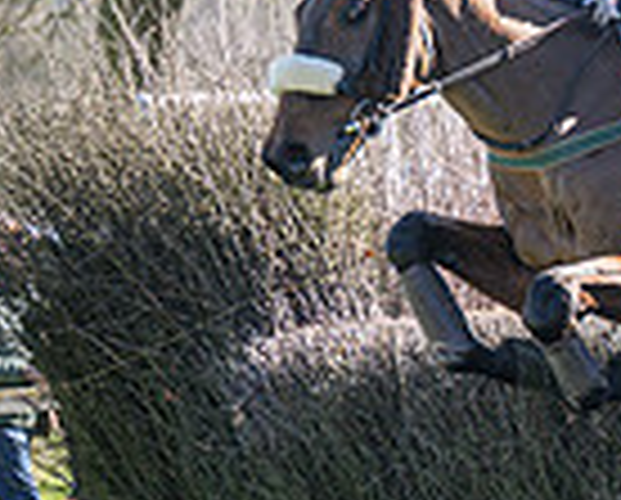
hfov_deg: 5.9
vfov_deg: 4.8
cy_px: 81
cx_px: 1163
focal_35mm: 321
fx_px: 5912
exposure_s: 1/1600
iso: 400
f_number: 2.8
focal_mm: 70
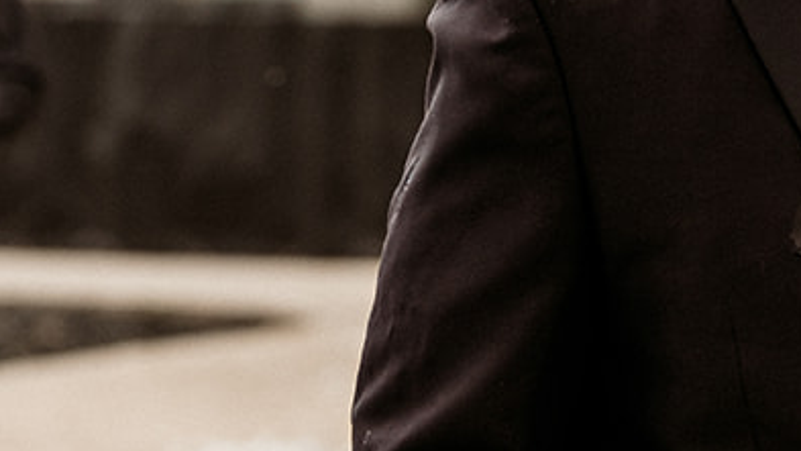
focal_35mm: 213
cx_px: 1335
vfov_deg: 5.7
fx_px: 4524
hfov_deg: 9.7
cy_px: 60
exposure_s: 1/1250
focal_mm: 50
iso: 100
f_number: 2
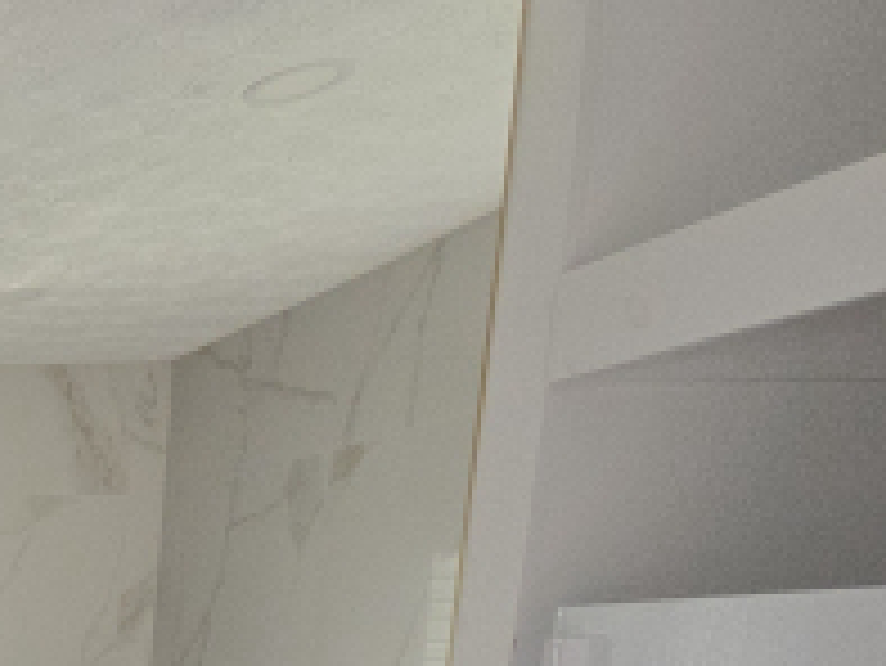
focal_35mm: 44
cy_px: 860
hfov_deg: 24.9
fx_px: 1127
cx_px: -596
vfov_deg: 27.6
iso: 64
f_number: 2.2
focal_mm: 2.2
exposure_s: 1/120
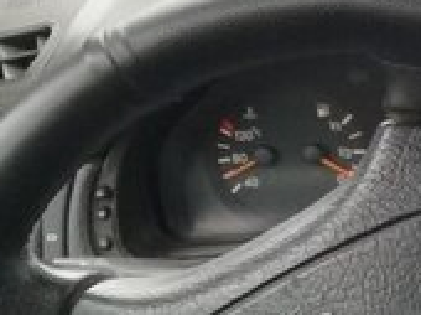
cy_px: 244
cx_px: 738
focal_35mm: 105
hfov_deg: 16.1
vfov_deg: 14.0
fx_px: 1275
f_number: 2
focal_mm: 3.79
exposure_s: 1/33.3
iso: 200
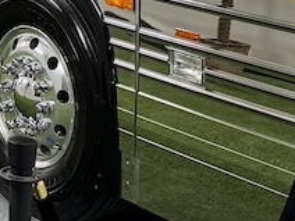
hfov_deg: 16.8
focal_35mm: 113
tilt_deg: +0.7
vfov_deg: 11.8
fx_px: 963
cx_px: -42
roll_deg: -2.1
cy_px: -213
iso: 250
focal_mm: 6.76
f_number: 1.78
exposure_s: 1/60
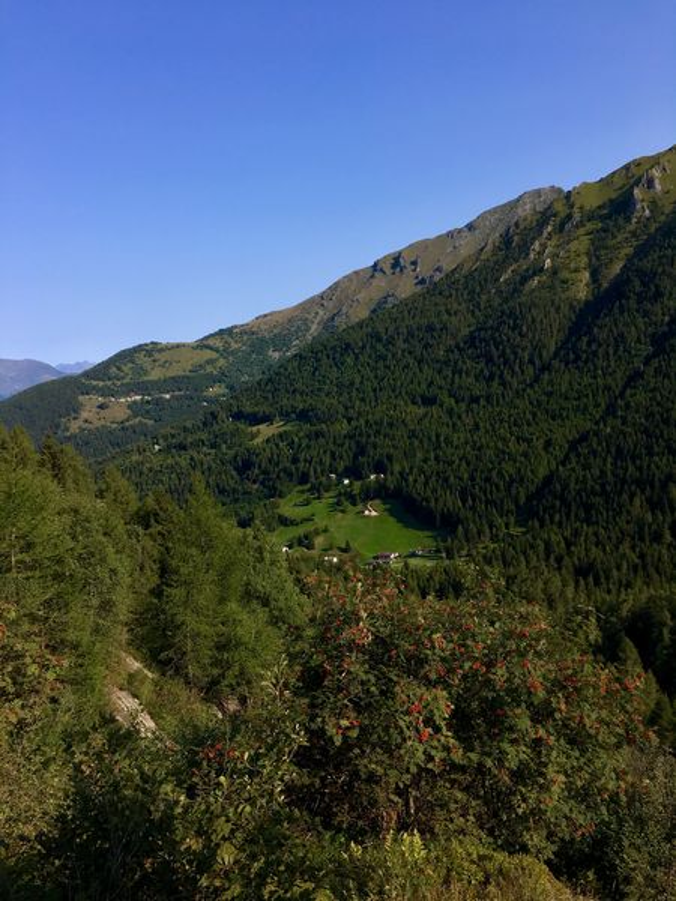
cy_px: 450
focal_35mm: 29
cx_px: 338
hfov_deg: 48.2
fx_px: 755
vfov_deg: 61.7
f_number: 2.2
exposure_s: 1/1012
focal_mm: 4.15
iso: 25
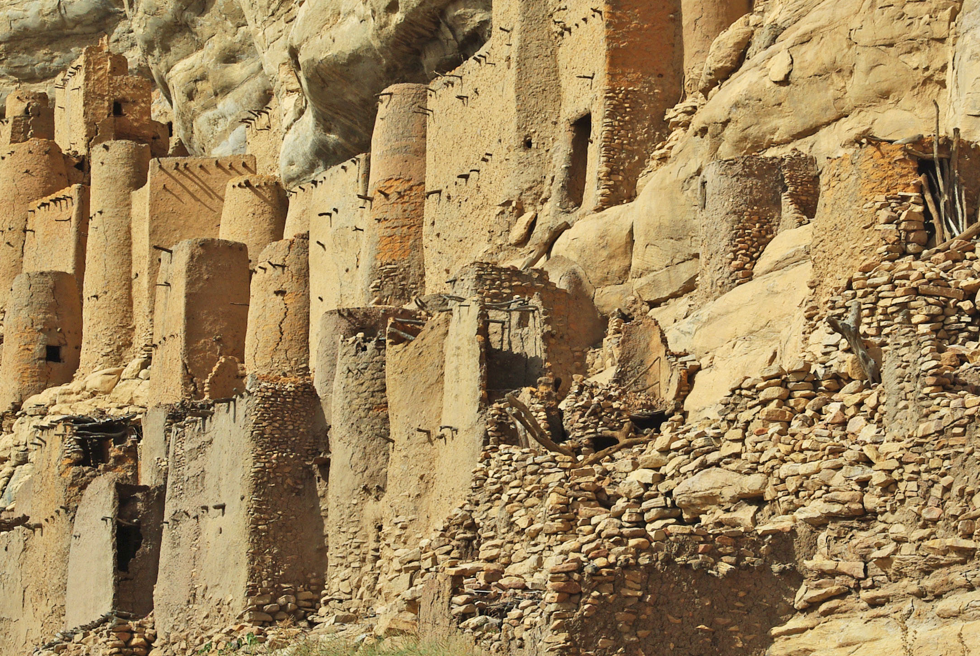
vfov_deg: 9.7
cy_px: 262
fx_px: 3870
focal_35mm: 142
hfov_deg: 14.4
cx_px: 653
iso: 100
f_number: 9.5
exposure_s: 1/350
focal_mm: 53
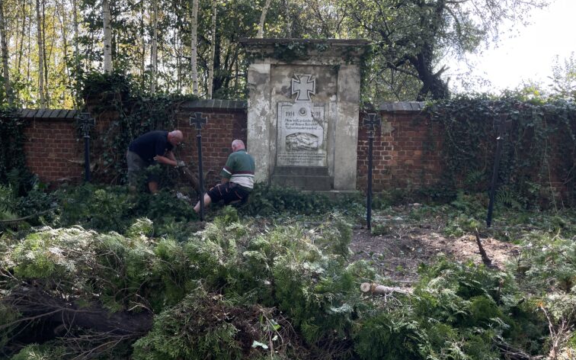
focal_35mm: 28
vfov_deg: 44.5
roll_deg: -0.4
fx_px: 439
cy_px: 191
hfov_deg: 66.5
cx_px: 286
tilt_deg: -7.7
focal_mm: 4.2
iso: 32
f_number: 1.6
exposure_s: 1/251
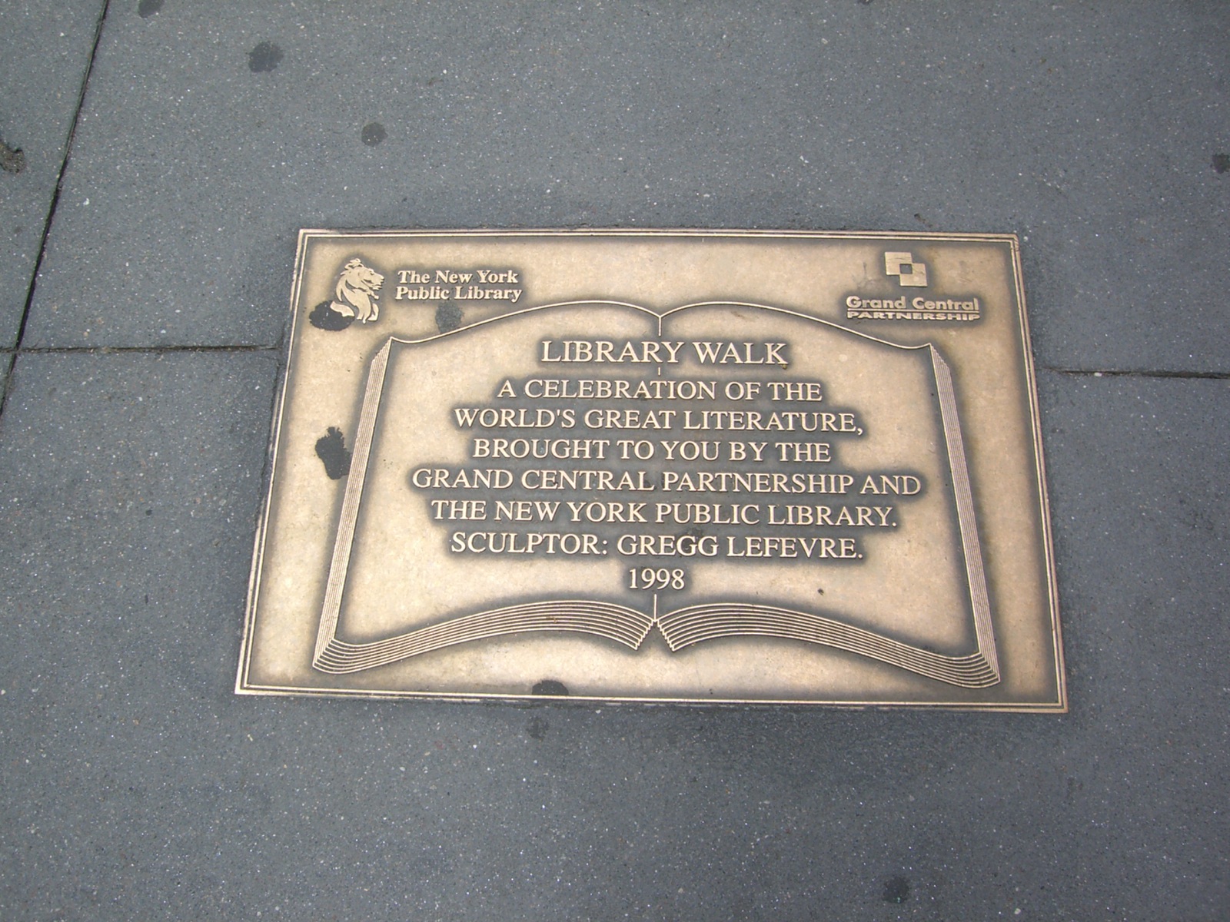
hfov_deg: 49.0
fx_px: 1350
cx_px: 615
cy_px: 461
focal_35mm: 38
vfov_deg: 37.7
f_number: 4.3
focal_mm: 6.2
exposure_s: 1/160
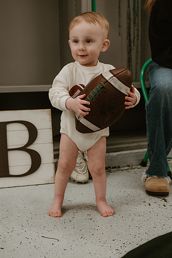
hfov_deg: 26.0
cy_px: 129
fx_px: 373
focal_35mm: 52
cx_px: 86
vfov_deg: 38.2
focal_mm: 35
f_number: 2.8
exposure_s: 1/160
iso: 1250
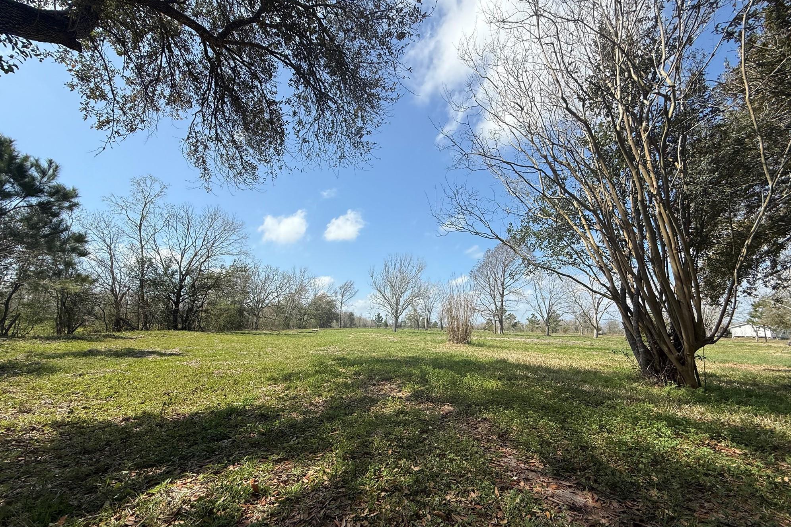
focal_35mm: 15
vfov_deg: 77.1
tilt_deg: +6.2
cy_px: 290
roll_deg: -1.9
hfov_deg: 100.4
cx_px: 394
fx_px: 330
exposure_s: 1/2320
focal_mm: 2.22
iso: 50
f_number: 2.2
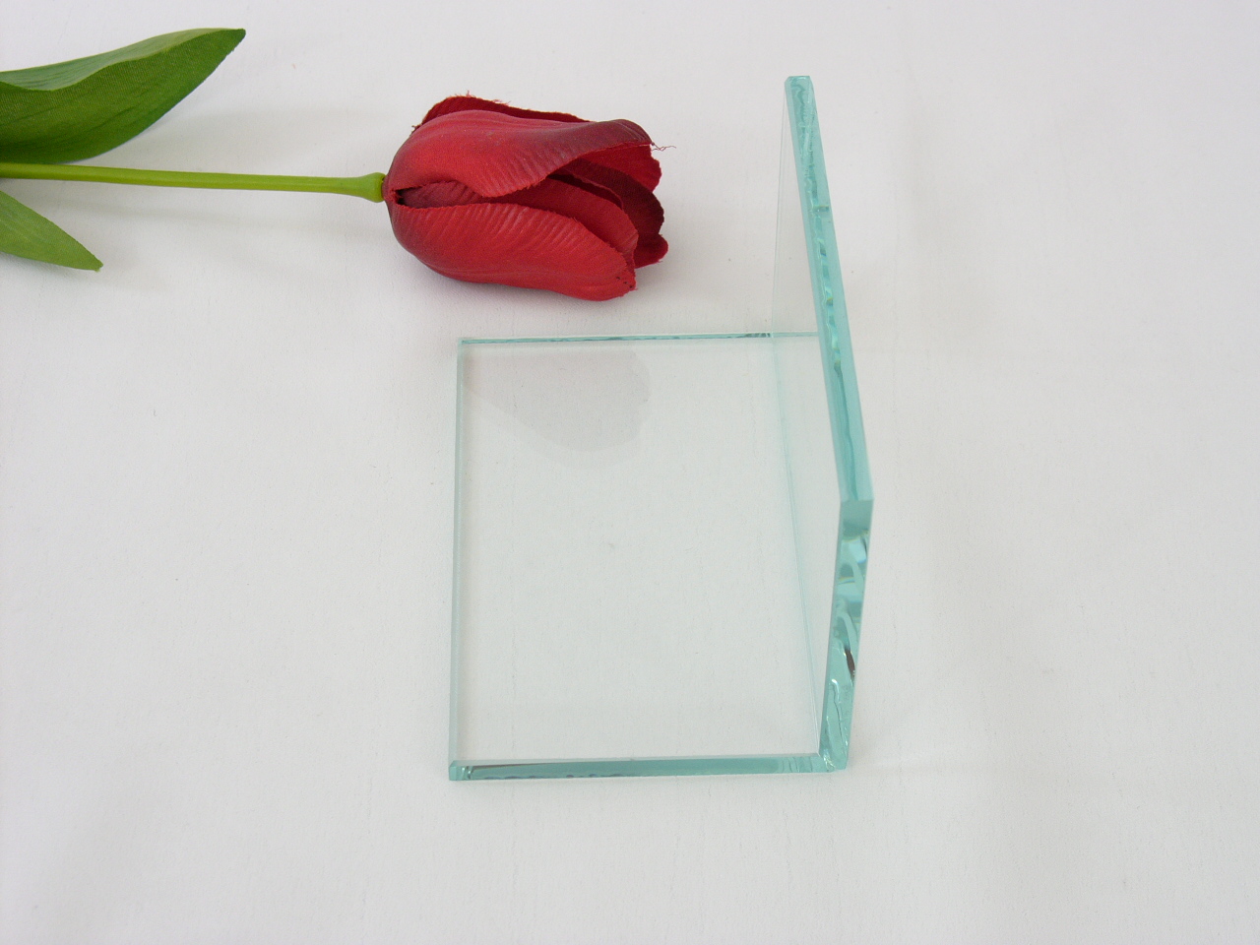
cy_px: 472
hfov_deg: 27.8
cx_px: 630
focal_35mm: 70
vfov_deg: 21.0
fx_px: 2548
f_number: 5
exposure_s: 1/10
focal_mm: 17.7
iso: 100
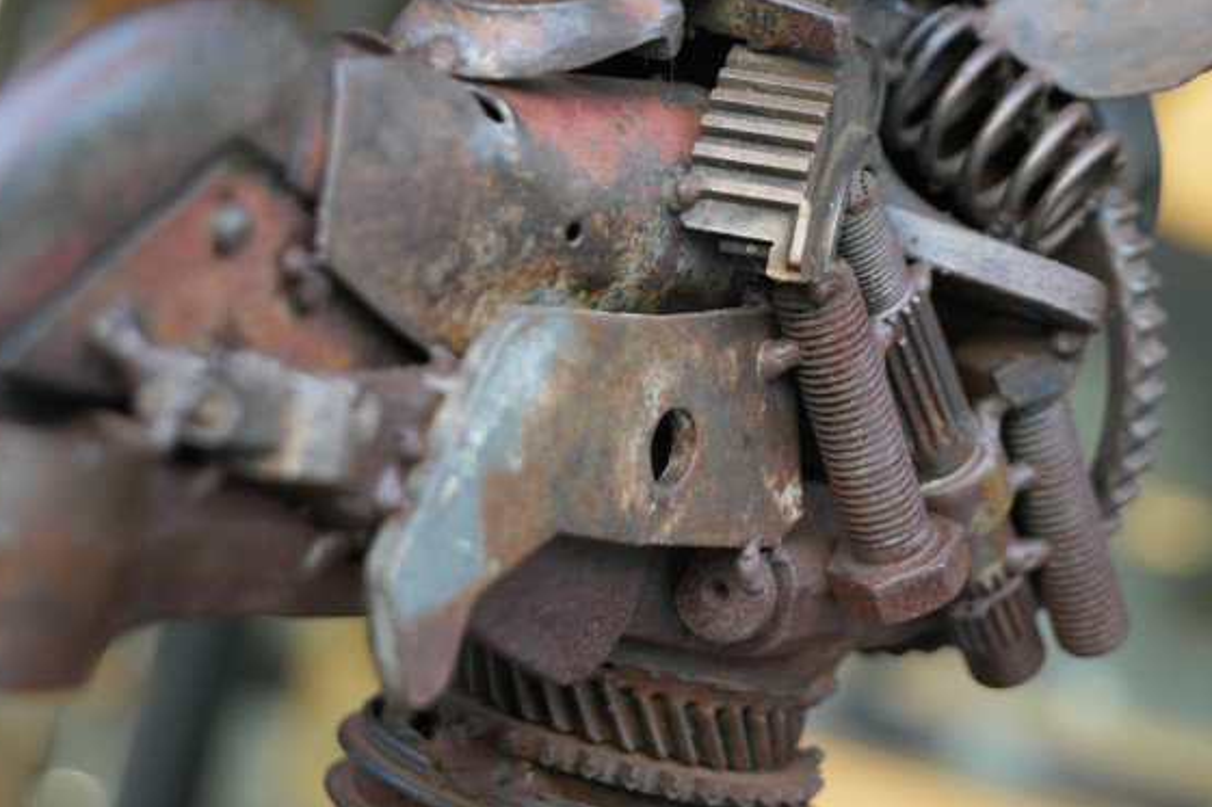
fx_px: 3130
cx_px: 667
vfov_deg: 14.5
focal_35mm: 93
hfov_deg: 21.9
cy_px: 52
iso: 500
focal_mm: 49
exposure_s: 1/125
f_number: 2.8
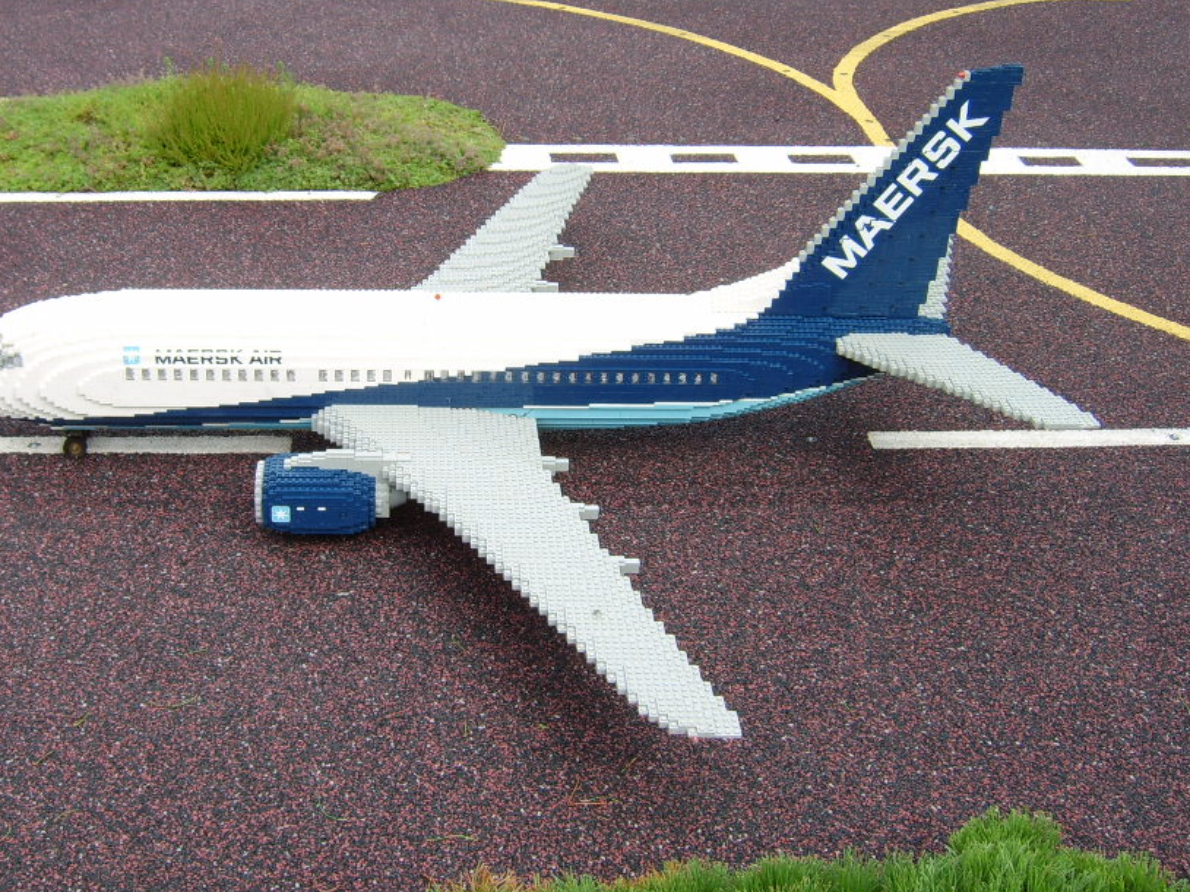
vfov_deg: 36.7
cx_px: 469
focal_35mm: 39
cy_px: 373
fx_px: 1340
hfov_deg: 47.6
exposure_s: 1/114
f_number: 5.6
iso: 50
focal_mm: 8.13
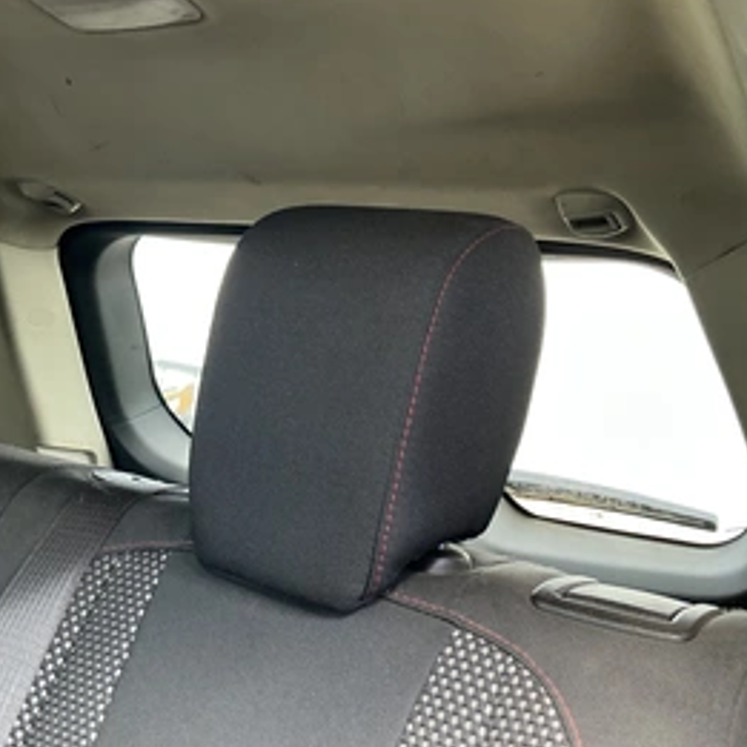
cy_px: 363
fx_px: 928
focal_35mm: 38
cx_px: 352
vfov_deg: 43.9
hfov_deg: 43.8
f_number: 1.8
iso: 100
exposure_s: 1/60
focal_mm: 3
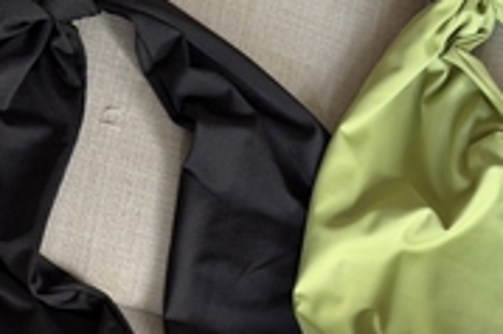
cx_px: 419
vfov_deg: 9.0
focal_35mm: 149
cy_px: 462
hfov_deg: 13.7
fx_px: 2080
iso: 250
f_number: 1.78
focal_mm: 6.76
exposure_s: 1/60
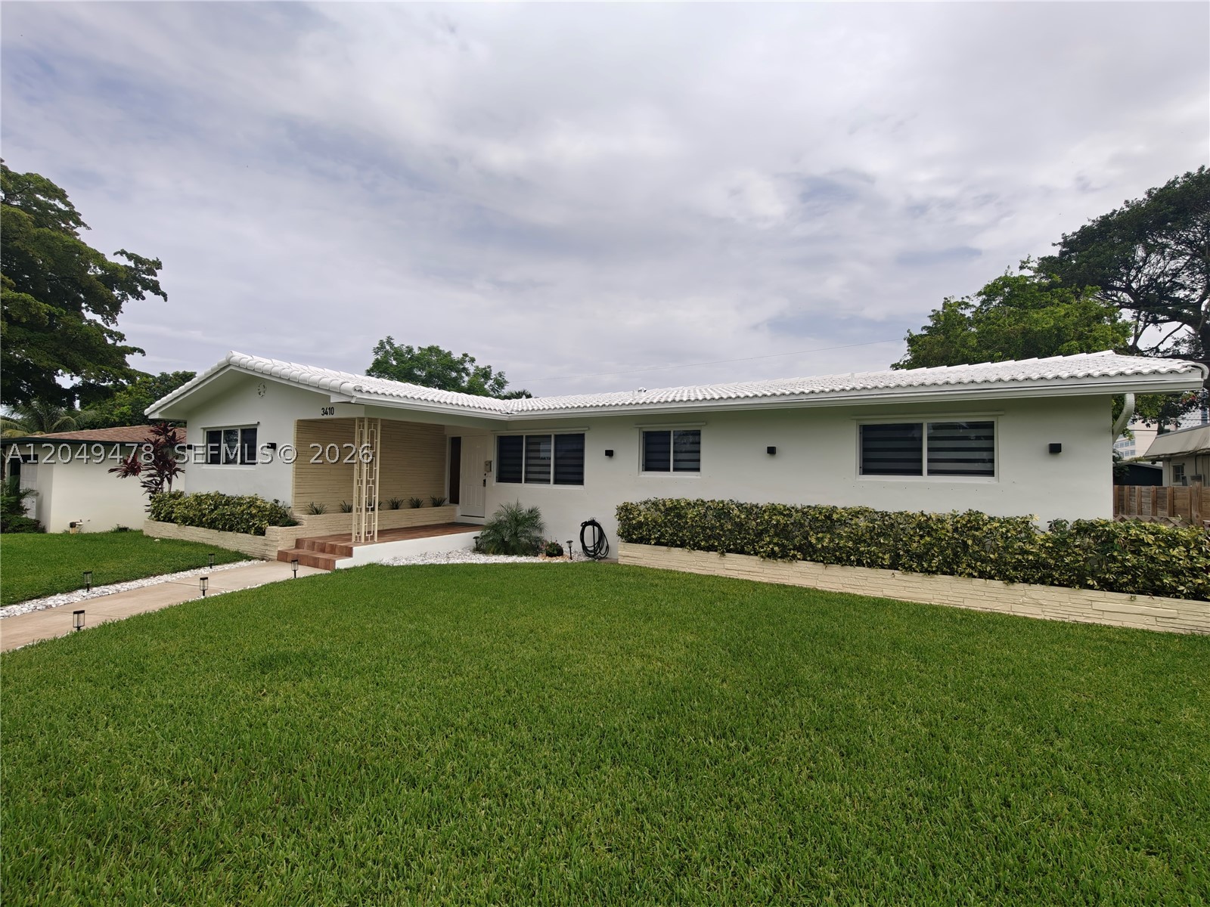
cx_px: 605
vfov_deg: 81.7
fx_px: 524
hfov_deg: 98.2
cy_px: 454
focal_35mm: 15
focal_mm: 2.3
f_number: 2
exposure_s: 1/495
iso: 50
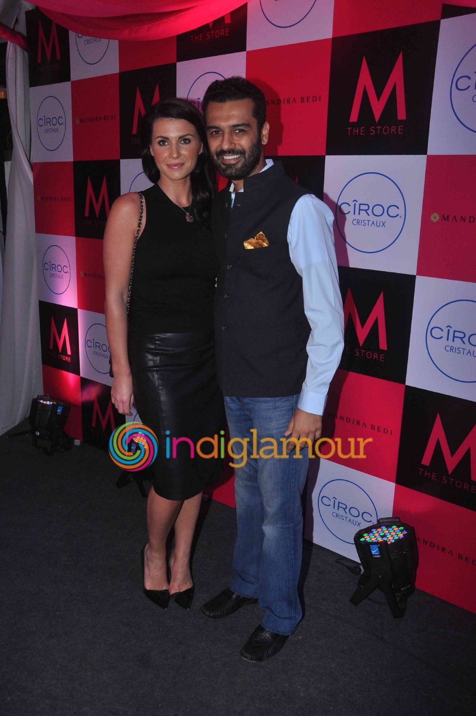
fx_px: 626
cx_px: 238
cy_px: 358
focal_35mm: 32
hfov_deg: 41.6
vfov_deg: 59.5
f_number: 9
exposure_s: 1/200
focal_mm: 21
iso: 640
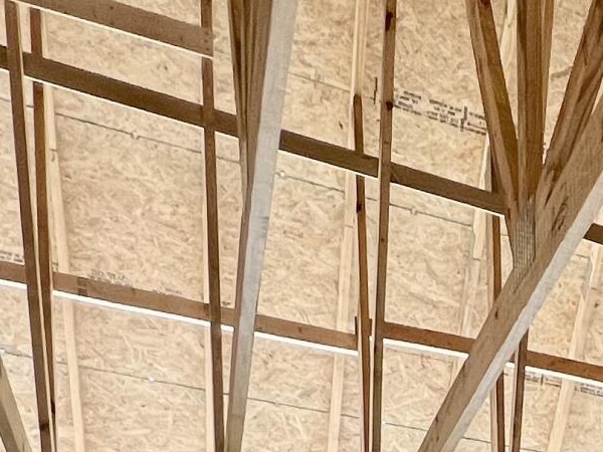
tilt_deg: -2.6
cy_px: 957
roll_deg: +0.5
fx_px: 1132
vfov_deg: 16.2
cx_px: 899
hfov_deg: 23.8
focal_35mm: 65
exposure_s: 1/99
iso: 80
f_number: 1.8
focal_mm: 1.57
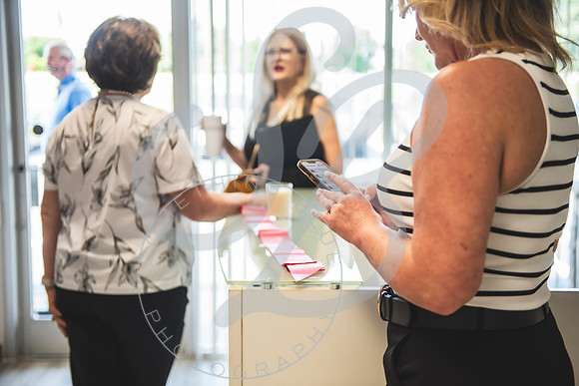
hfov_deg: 38.2
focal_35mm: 52
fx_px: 836
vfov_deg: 26.0
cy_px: 193
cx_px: 290
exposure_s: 1/200
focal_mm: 52
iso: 800
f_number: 2.8
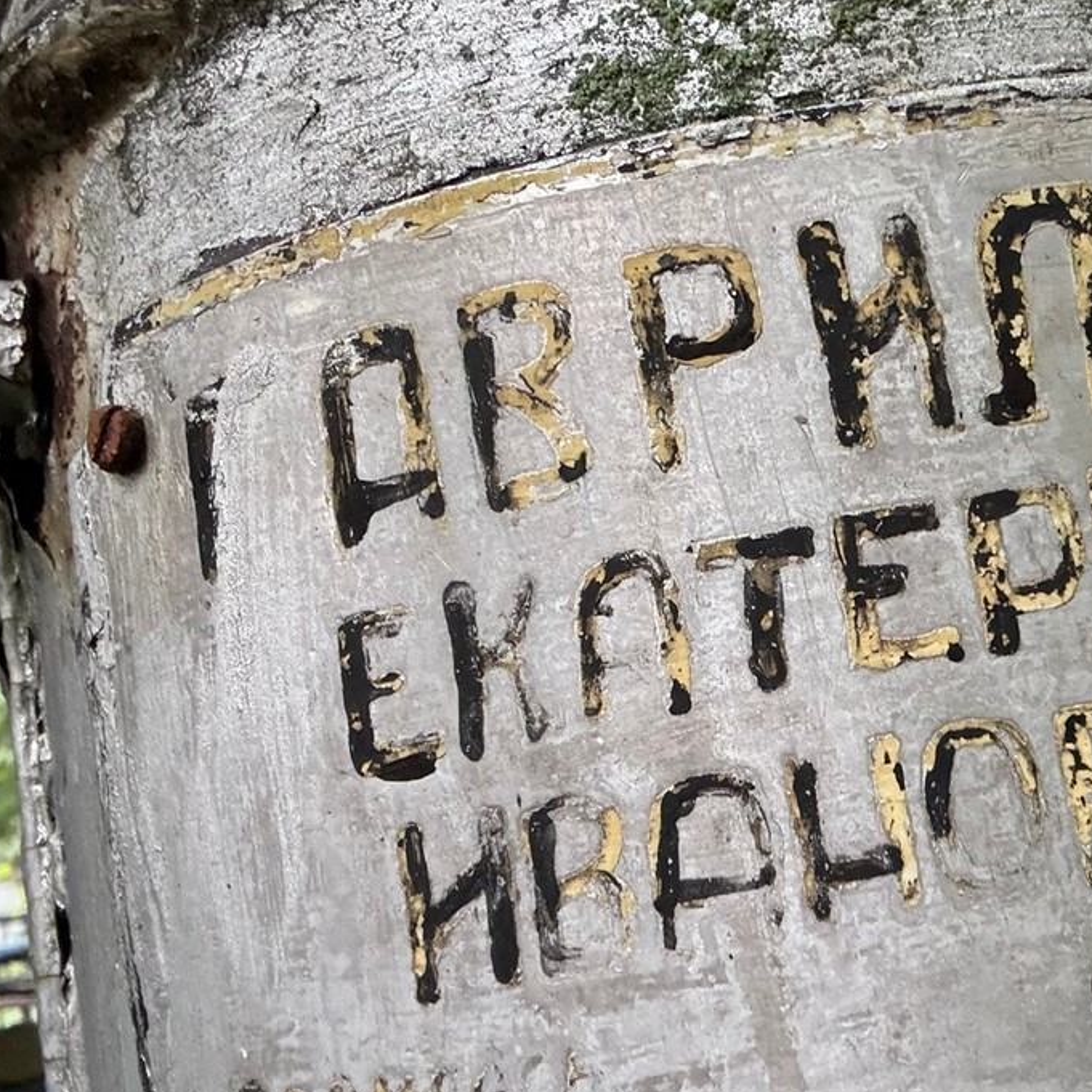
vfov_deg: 39.2
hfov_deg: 37.7
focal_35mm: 43
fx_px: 1535
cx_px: 880
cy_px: 582
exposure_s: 1/60
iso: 250
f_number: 1.9
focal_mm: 2.69
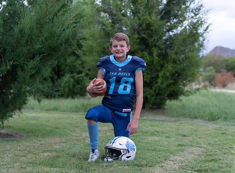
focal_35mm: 83
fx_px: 560
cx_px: 117
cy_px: 96
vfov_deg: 17.5
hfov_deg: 23.7
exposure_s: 1/320
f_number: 2.8
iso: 500
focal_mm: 70
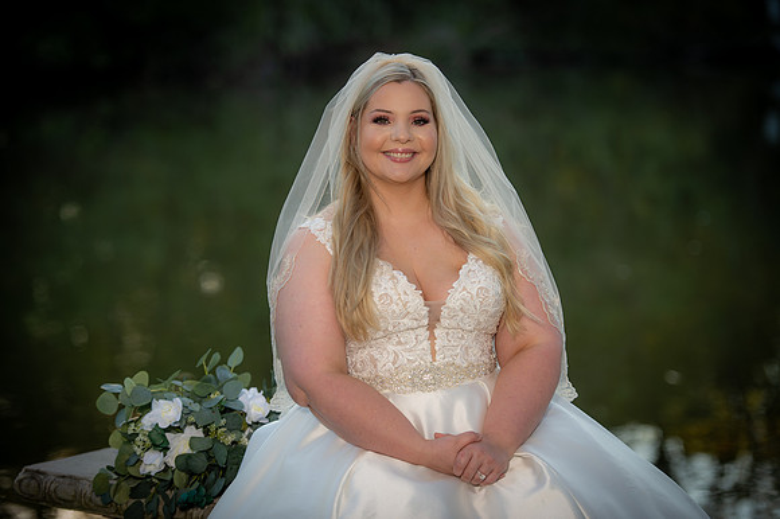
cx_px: 390
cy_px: 260
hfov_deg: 17.7
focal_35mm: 116
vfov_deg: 11.8
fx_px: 2512
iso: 80
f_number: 2.8
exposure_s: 1/200
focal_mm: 116
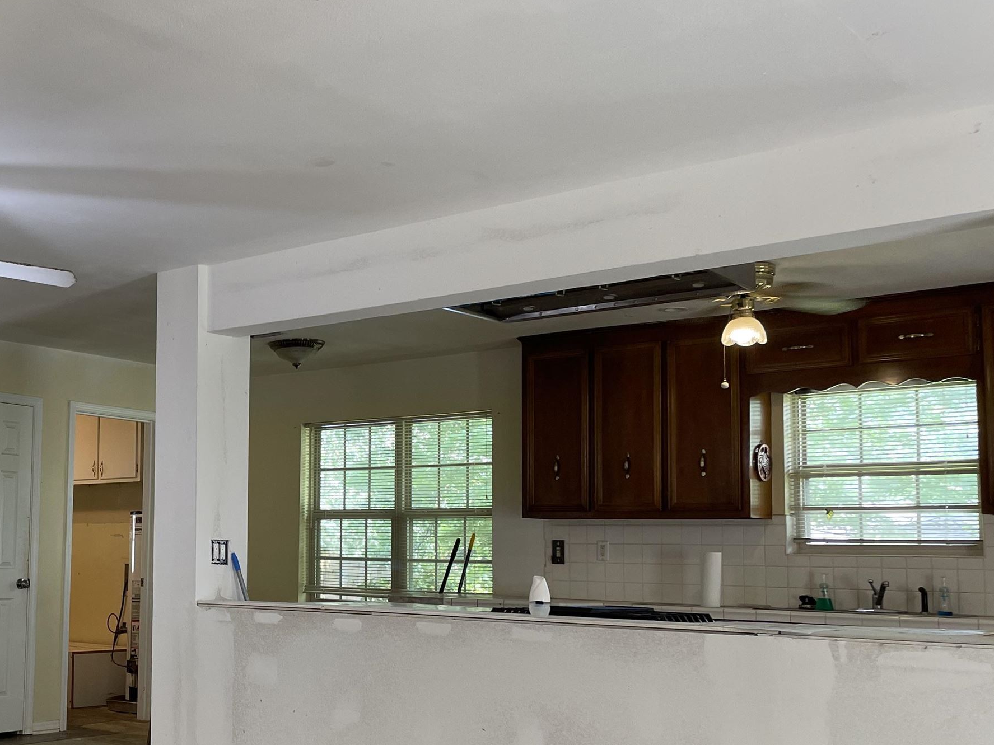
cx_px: 147
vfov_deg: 32.0
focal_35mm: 45
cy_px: 461
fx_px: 1292
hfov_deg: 39.7
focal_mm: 4.2
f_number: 1.6
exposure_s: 1/60
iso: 80
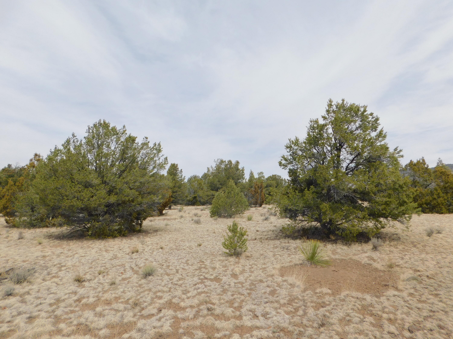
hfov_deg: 73.9
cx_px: 226
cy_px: 170
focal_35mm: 23
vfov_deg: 58.9
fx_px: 301
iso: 125
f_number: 6
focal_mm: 4
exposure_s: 1/500
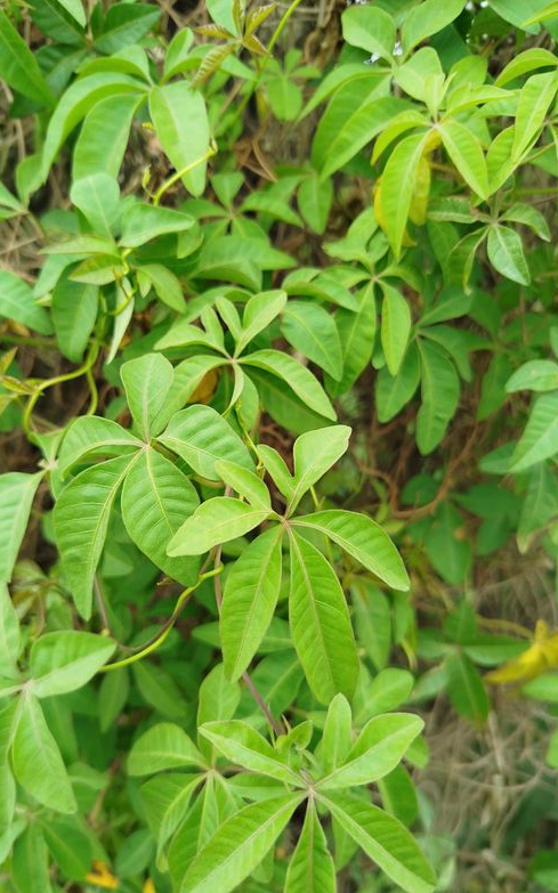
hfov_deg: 47.5
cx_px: 246
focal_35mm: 26
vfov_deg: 70.4
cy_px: 455
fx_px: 633
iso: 80
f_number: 1.7
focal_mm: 5.31
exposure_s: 1/60
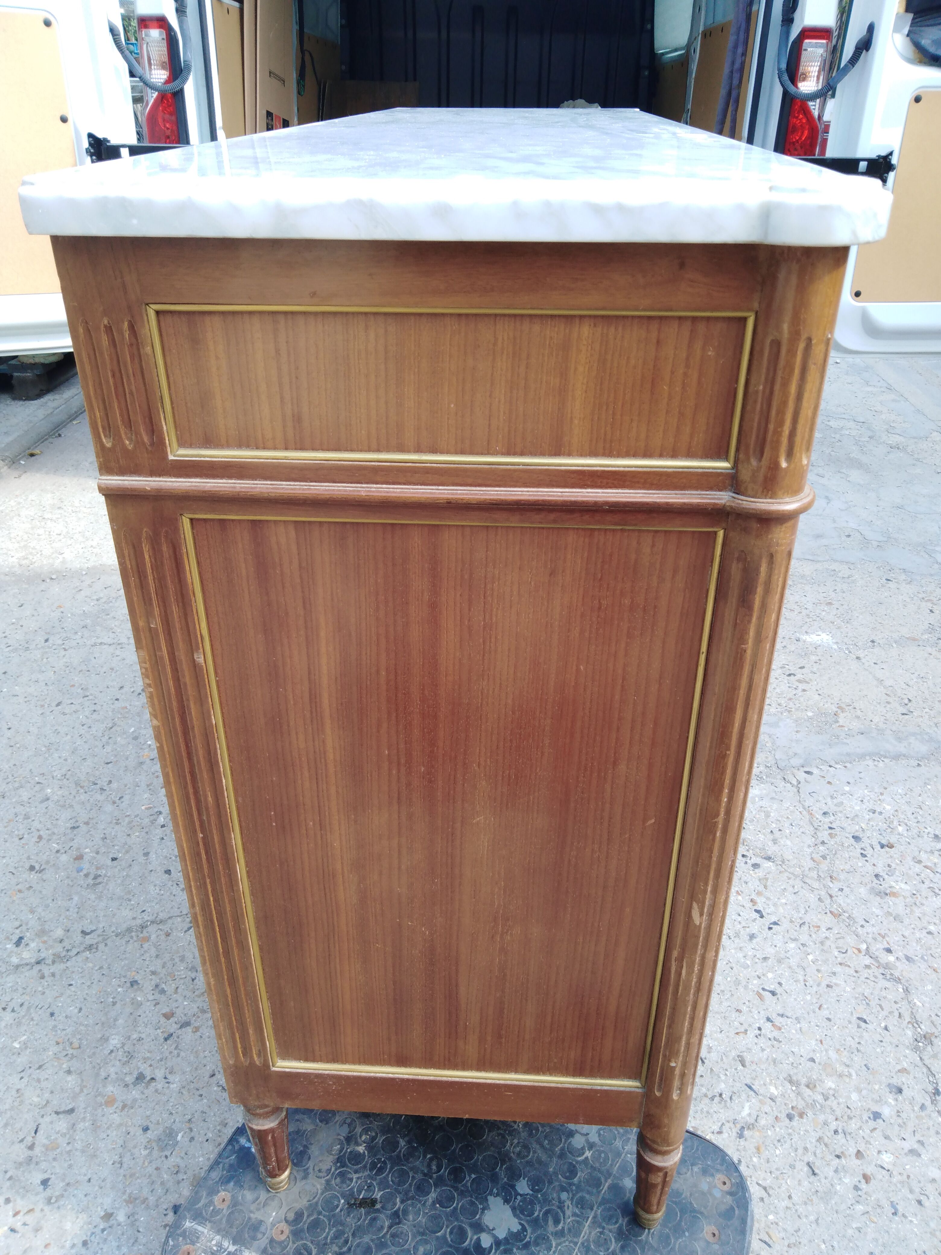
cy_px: 628
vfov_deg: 67.3
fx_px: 942
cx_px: 470
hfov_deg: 53.1
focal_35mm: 26
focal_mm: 3.46
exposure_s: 1/164
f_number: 2.2
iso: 100
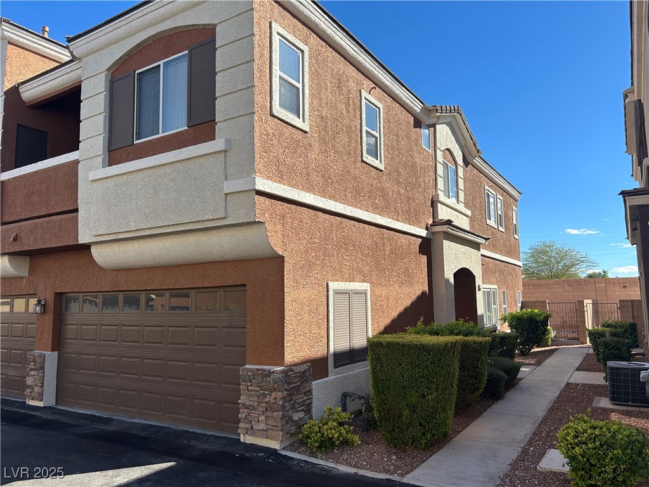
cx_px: 324
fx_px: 487
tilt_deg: +6.4
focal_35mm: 26
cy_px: 244
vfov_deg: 53.1
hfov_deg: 67.3
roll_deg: +1.3
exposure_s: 1/2994
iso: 50
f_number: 1.5
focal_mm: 5.7
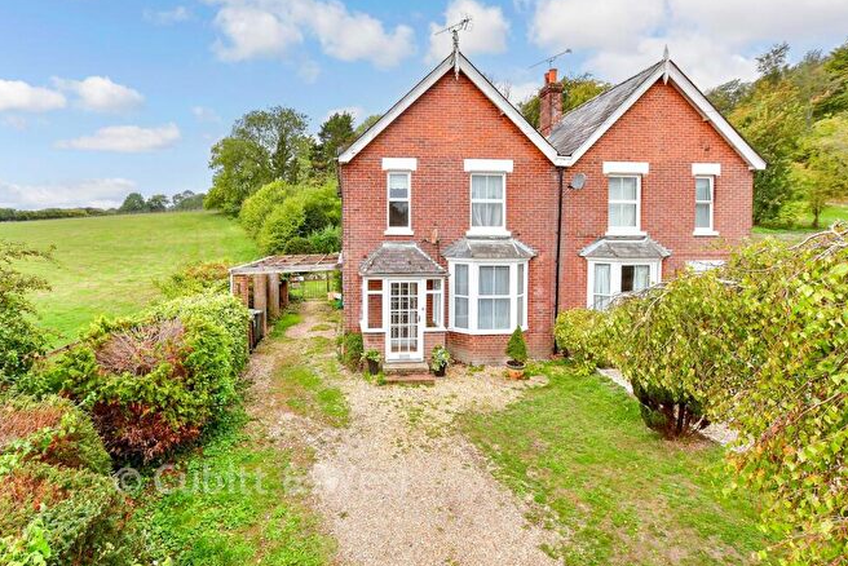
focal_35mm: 16
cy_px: 273
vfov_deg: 73.8
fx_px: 377
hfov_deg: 96.7
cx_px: 407
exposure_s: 1/320
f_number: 8
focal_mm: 10
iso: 500
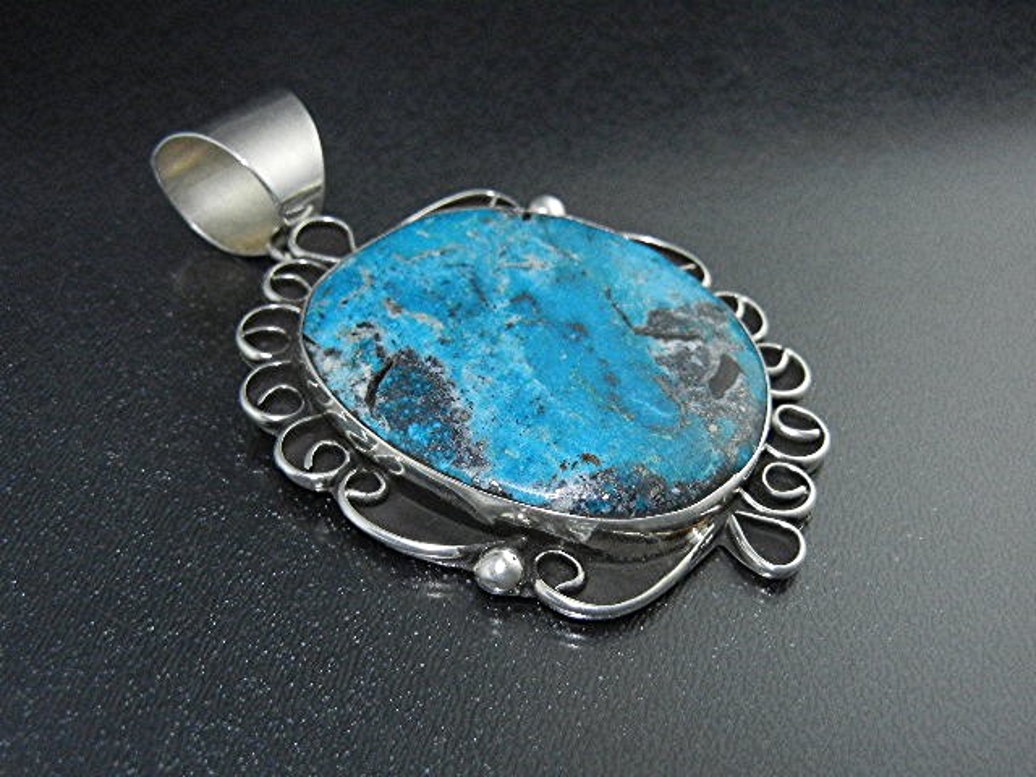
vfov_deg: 32.2
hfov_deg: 42.1
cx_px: 518
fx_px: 1347
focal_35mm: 45
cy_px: 388
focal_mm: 8.1
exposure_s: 1/30
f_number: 7.6
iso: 800
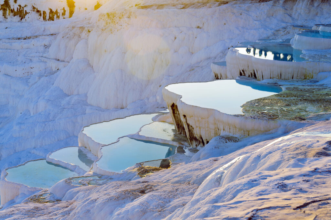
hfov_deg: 28.1
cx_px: 166
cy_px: 110
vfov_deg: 18.9
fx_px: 661
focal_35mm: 72
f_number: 6.3
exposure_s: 1/40
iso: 100
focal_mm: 48
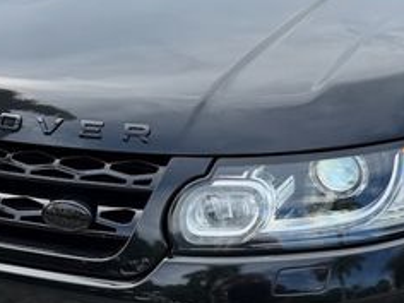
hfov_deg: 29.8
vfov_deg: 22.6
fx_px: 759
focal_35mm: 65
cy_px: 147
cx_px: 200
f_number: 1.78
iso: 80
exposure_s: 1/1493
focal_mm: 6.76
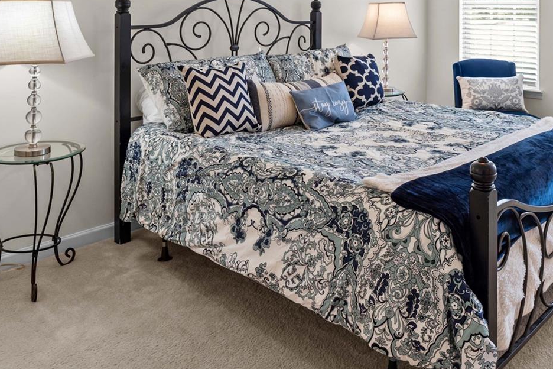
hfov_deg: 53.5
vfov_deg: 35.1
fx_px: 538
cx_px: 361
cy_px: 21
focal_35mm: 35
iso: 100
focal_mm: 16
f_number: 8
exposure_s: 1/4
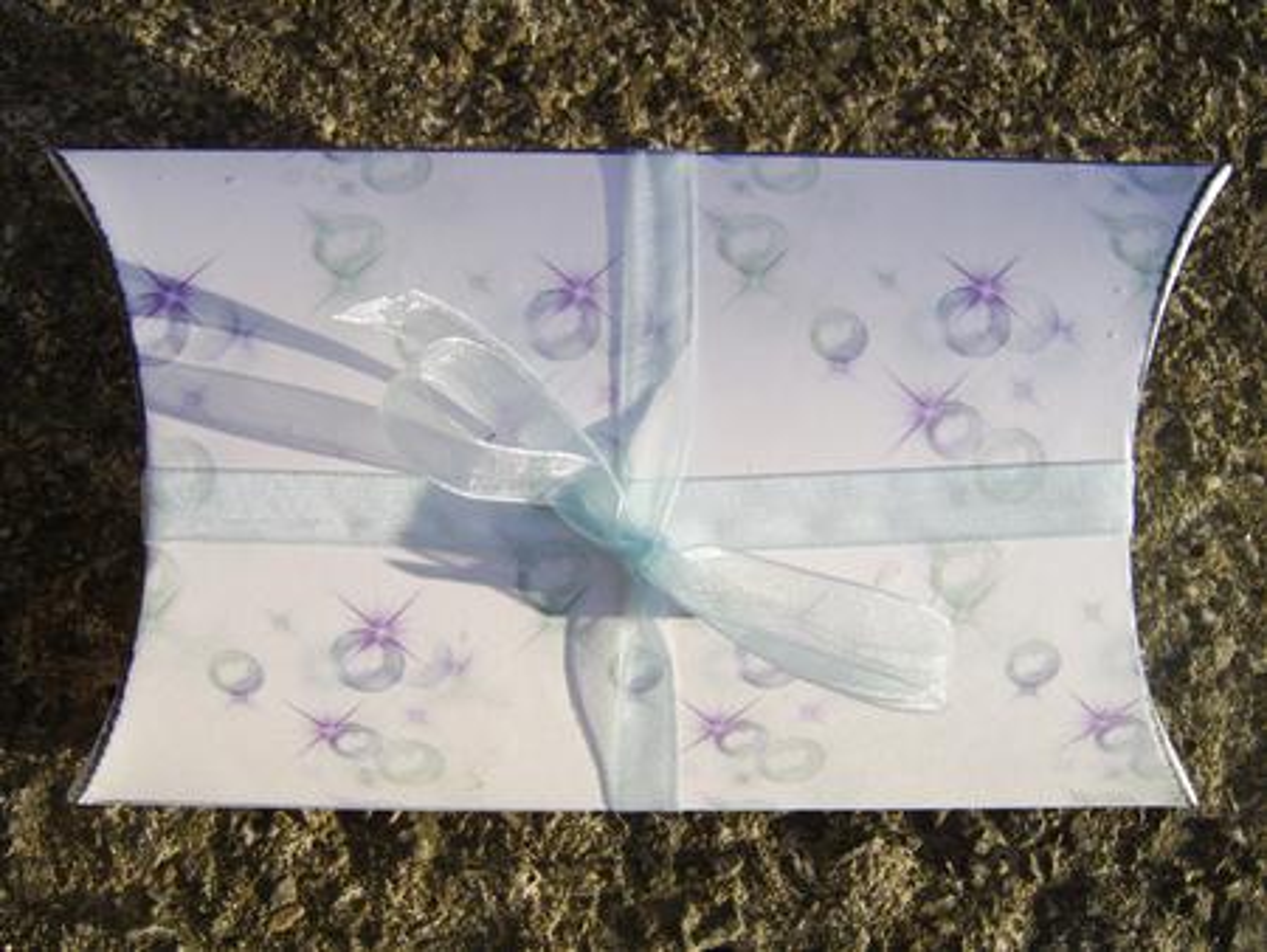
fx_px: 1135
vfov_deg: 45.5
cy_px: 476
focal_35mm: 31
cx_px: 634
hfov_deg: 58.3
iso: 71
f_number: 5.6
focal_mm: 8.13
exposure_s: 1/229
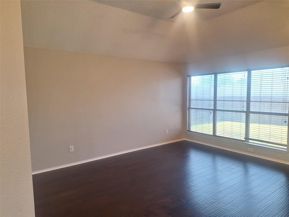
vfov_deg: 58.9
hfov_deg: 73.9
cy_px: 108
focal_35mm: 23
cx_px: 144
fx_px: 192
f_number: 1.8
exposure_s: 1/60
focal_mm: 5.54
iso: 80
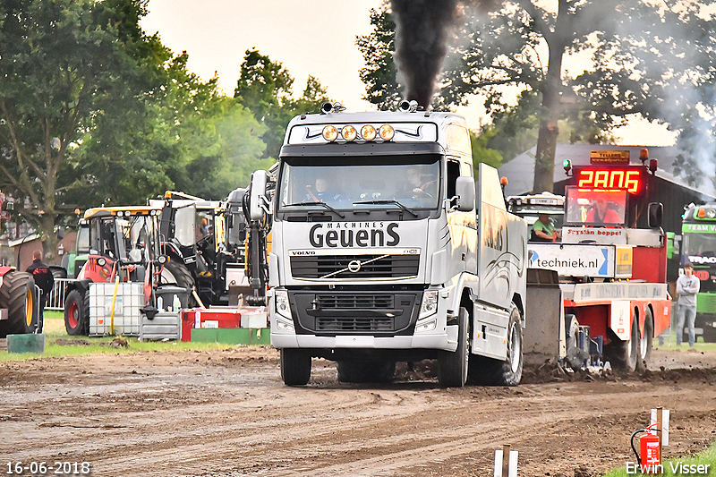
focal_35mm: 285
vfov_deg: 4.8
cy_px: 238
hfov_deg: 7.2
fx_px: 5667
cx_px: 358
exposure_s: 1/400
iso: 4000
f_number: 5.6
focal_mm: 190
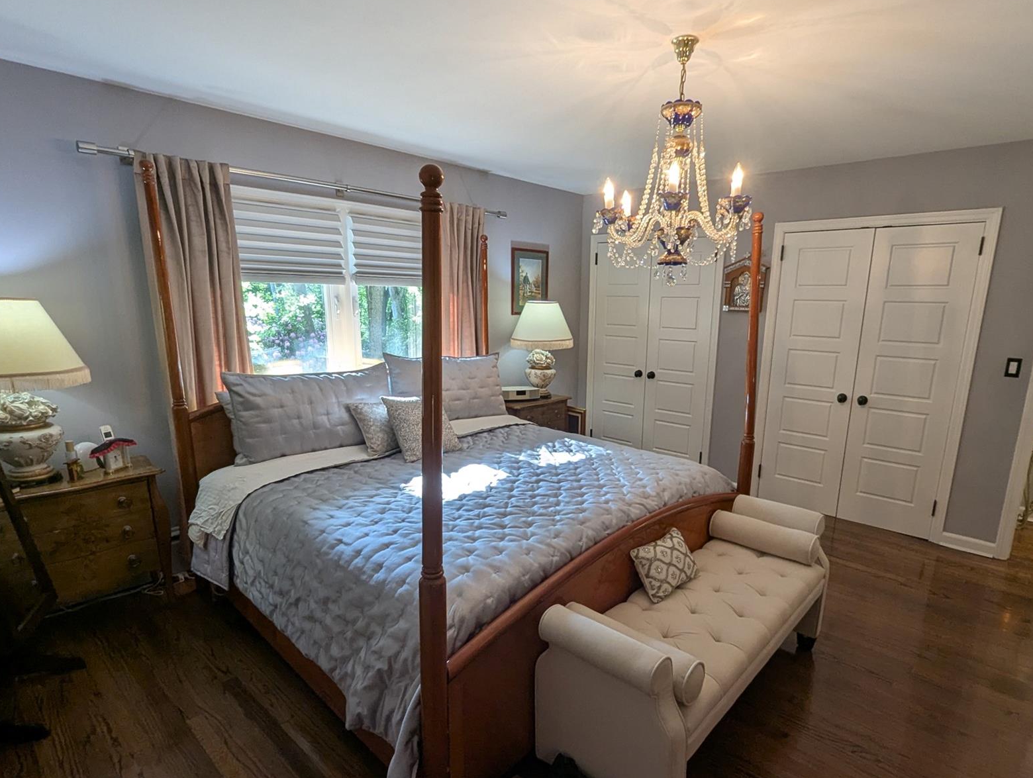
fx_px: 508
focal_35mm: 17
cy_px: 424
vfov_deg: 74.7
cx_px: 551
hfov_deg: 90.8
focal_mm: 1.95
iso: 88
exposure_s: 1/40
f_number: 2.2
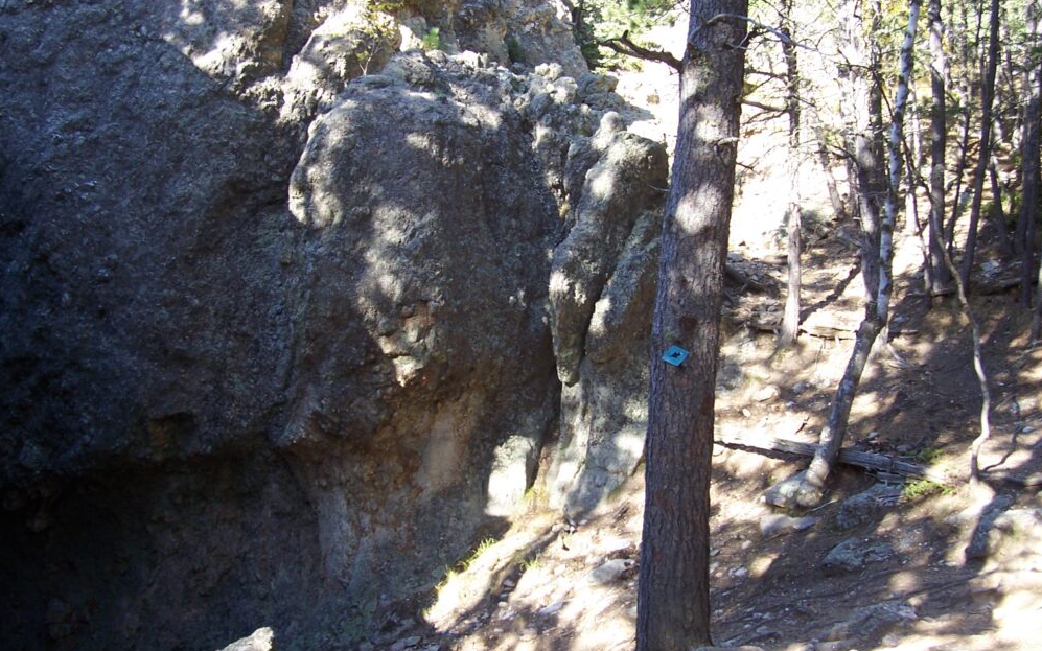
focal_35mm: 37
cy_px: 322
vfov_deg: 34.4
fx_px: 1051
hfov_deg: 52.8
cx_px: 514
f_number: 2.7
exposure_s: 1/125
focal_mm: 5.6
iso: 80
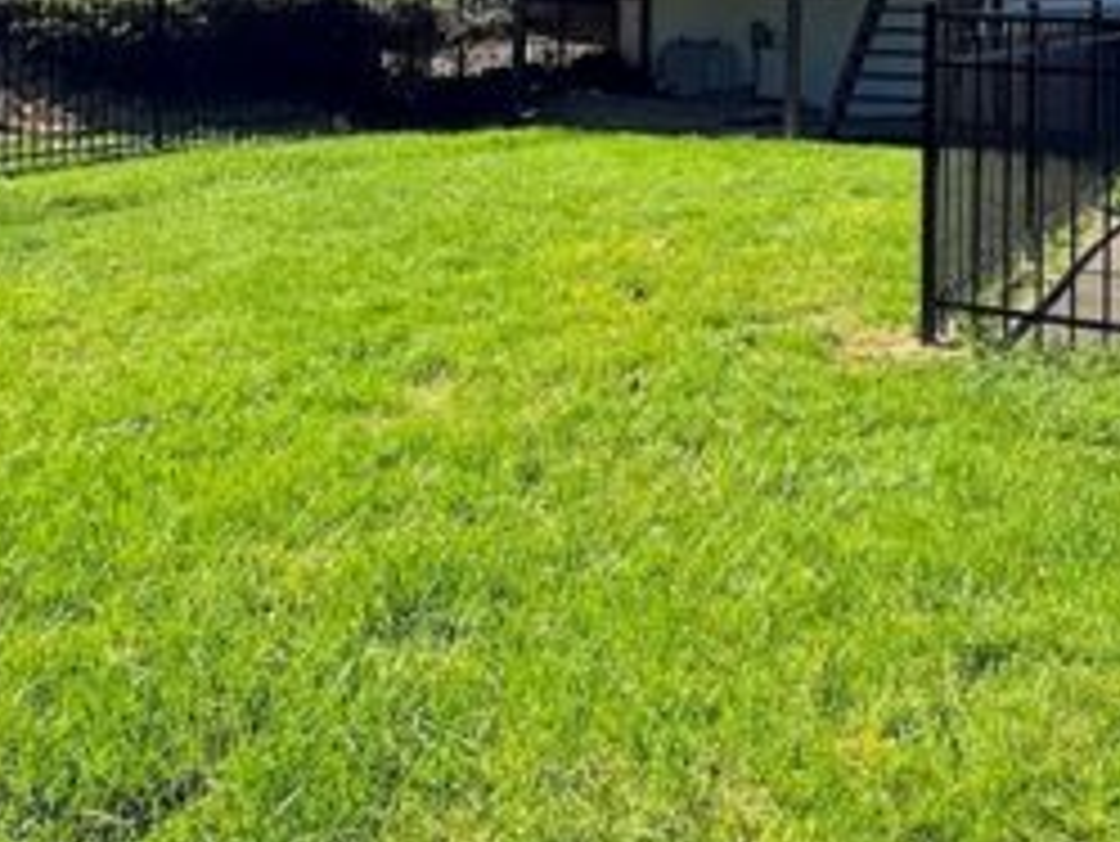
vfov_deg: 29.7
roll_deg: -1.3
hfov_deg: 42.1
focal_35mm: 45
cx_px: 576
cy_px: -32
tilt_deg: +0.2
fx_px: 1457
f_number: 2.2
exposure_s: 1/804
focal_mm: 2.22
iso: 50
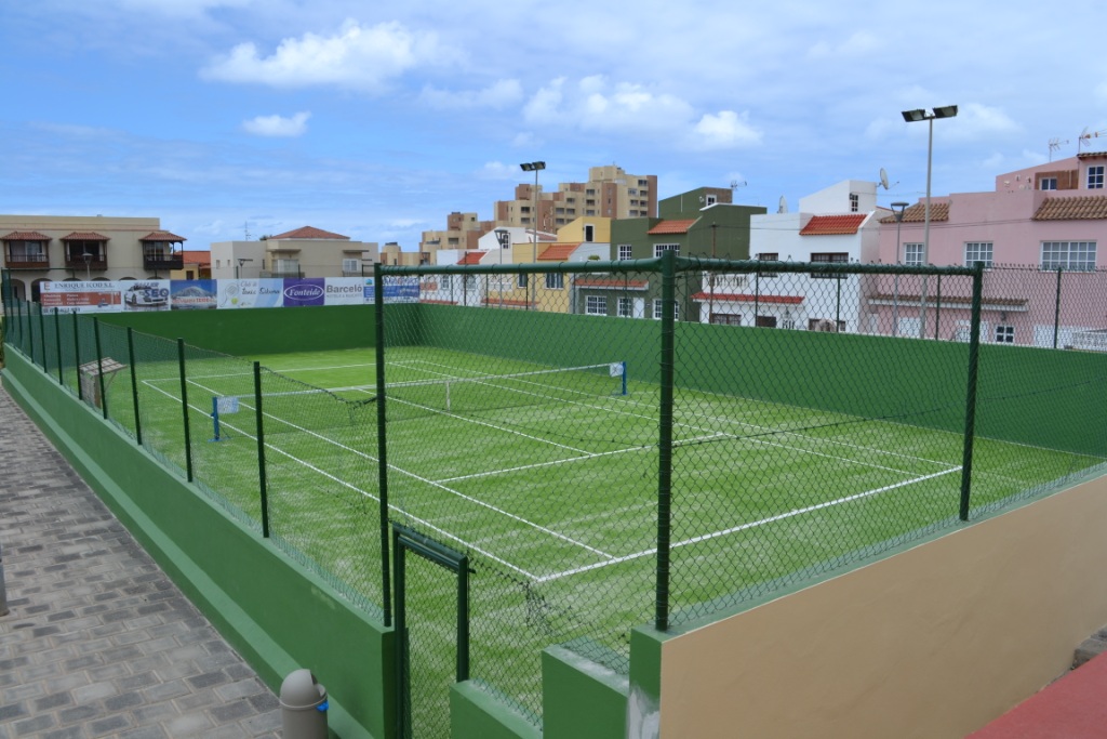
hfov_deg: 67.4
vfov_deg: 47.9
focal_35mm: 27
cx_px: 554
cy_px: 370
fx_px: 830
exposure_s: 1/250
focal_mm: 18
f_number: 8
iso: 100
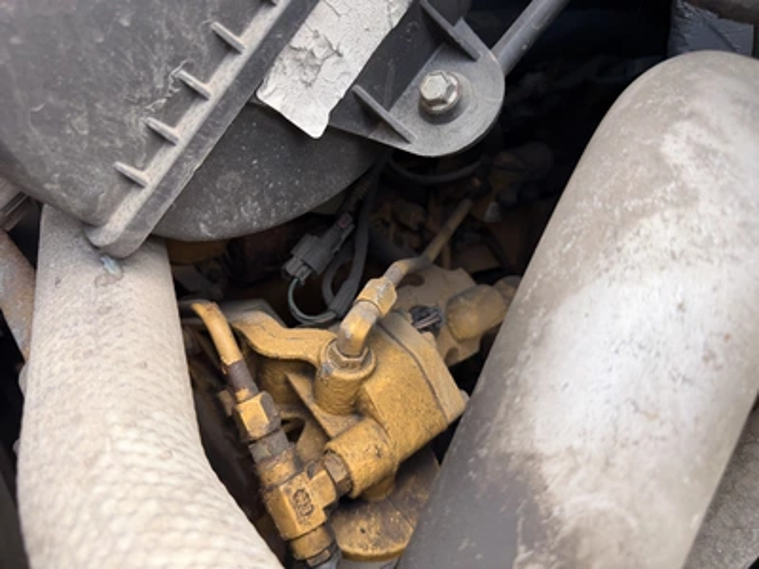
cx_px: 380
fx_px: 526
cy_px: 284
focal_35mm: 24
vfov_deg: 56.8
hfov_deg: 71.6
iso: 64
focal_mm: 6.76
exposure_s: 1/240
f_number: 1.78
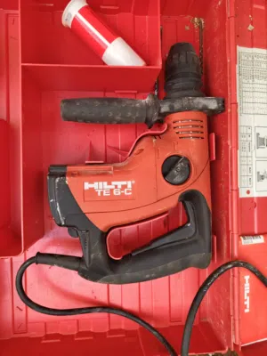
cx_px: 134
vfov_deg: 73.9
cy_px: 178
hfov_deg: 58.9
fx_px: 237
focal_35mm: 23
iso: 159
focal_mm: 5.25
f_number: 1.7
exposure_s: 1/66.7
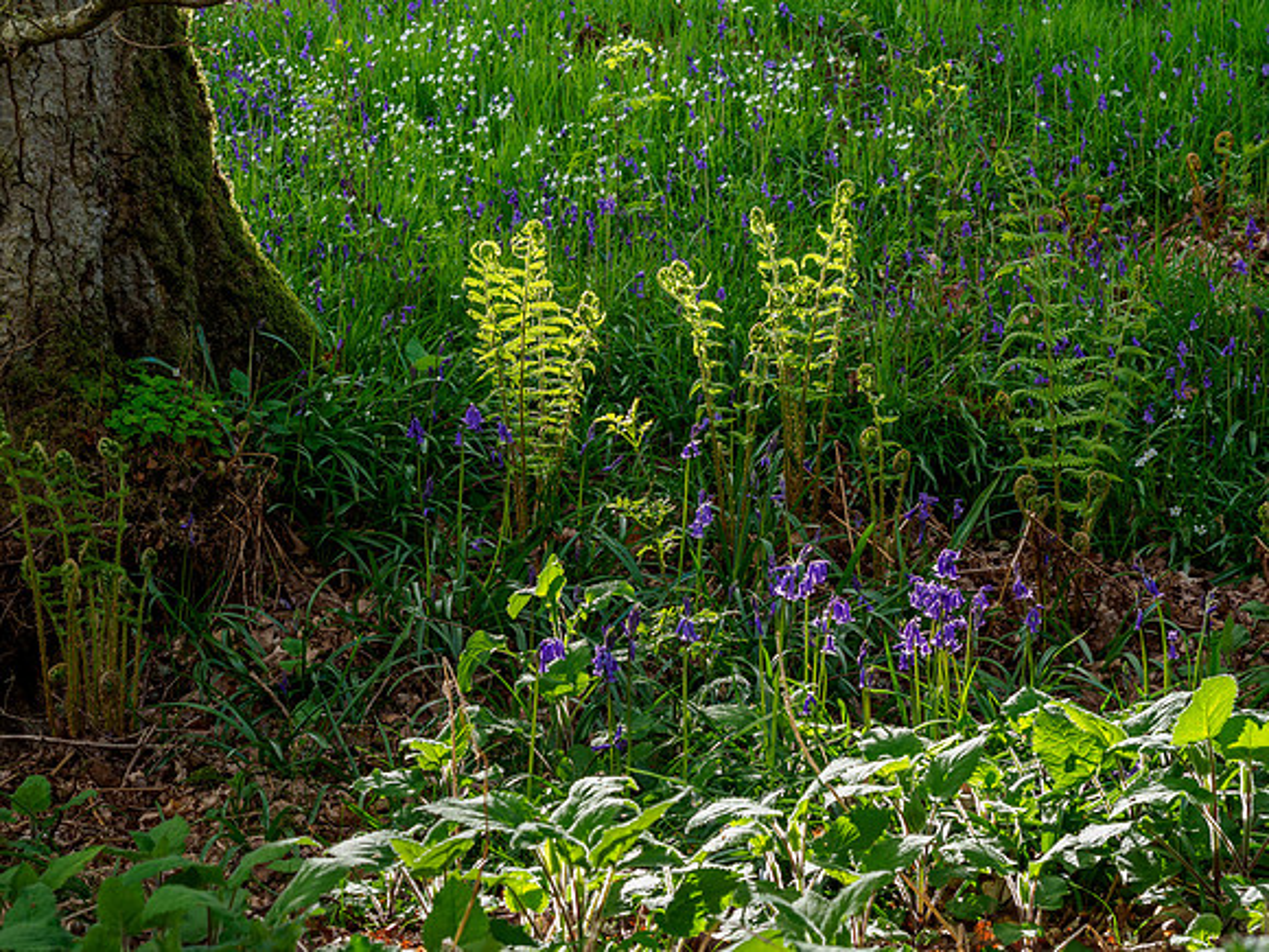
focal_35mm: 72
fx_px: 2639
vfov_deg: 20.4
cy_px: 476
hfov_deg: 27.0
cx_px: 634
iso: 200
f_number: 7.1
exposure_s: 1/30
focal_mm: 36
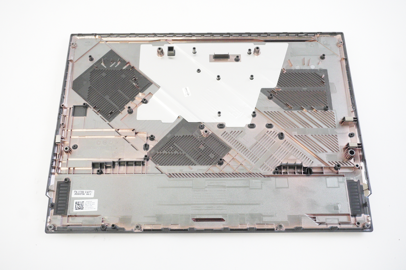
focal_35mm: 38
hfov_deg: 51.3
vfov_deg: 35.4
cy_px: 135
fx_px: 423
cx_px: 203
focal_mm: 25
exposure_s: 1/250
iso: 8000
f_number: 5.6
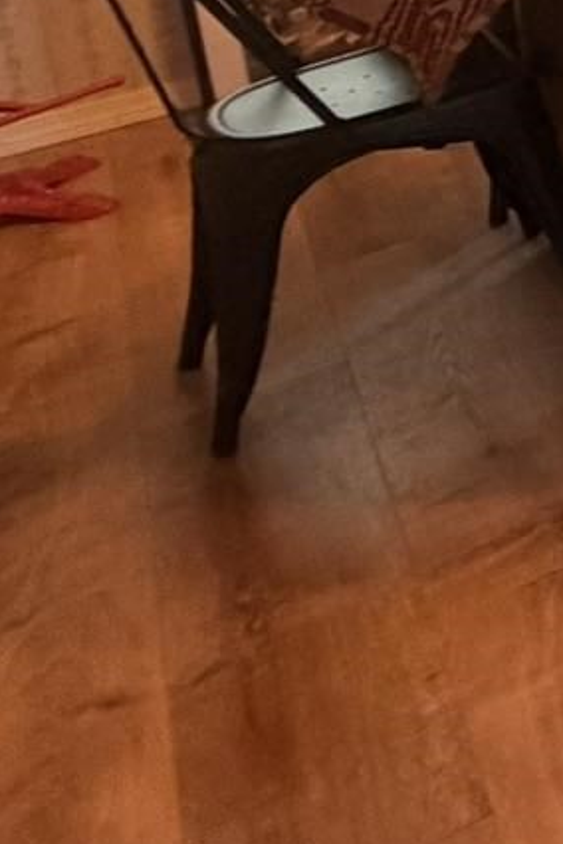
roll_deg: +2.2
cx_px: 1901
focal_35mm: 70
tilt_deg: -8.6
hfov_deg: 10.0
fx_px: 1642
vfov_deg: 23.1
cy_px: -430
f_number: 2.2
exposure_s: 1/60
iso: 320
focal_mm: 2.22
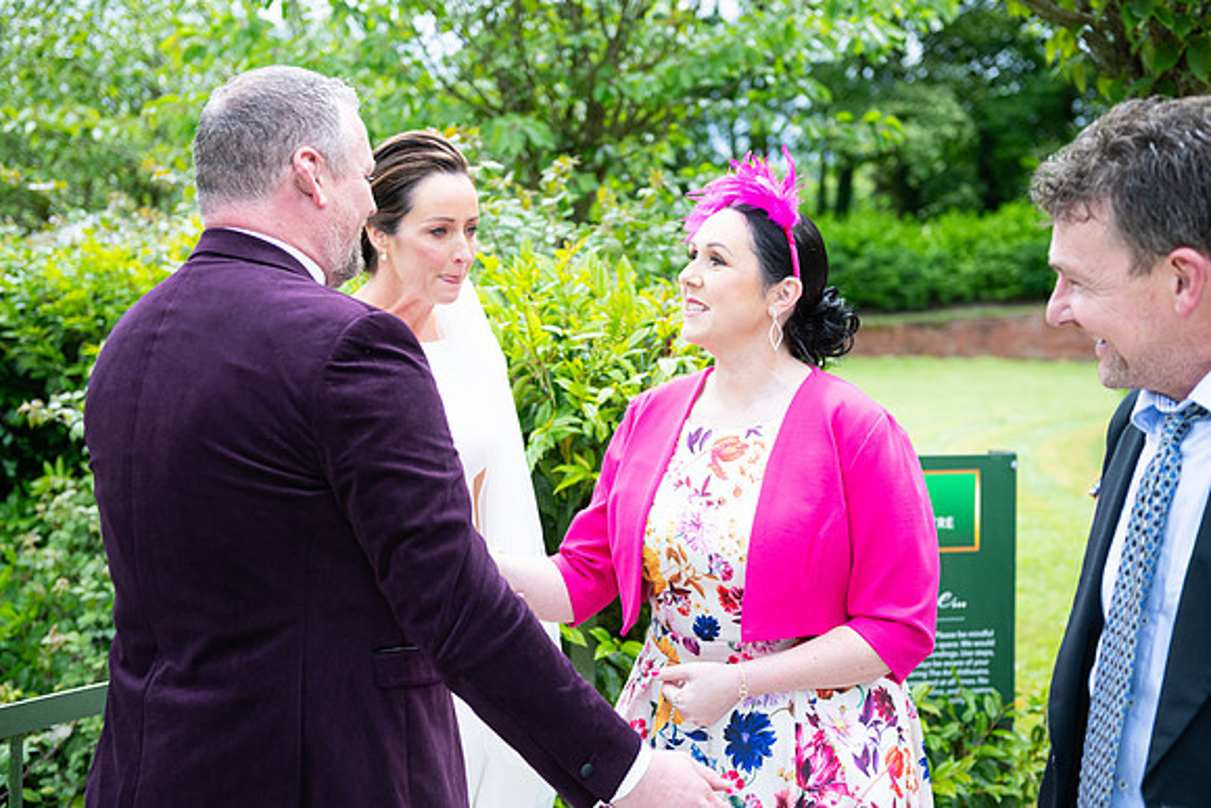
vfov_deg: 28.1
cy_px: 404
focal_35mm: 48
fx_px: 1615
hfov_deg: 41.1
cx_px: 606
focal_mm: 48
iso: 250
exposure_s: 1/1250
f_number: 3.5
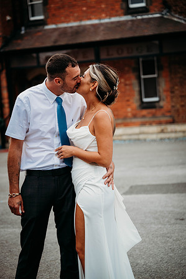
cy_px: 140
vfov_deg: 28.9
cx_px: 93
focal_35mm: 70
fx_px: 544
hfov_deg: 19.4
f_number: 2.8
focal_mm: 70
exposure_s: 1/400
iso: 100
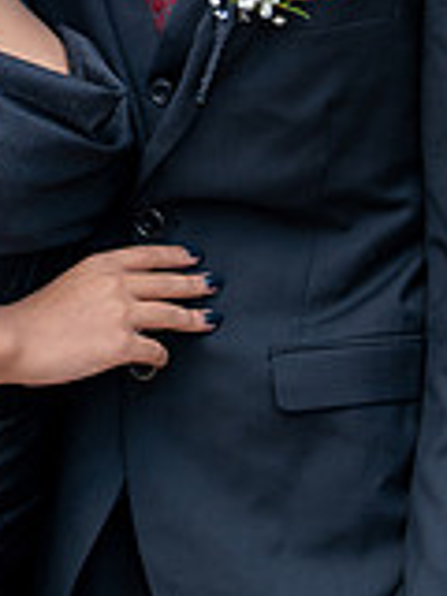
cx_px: 146
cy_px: -14
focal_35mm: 201
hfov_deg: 7.4
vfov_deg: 9.8
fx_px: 3461
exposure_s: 1/800
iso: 100
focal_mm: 50
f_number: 1.2
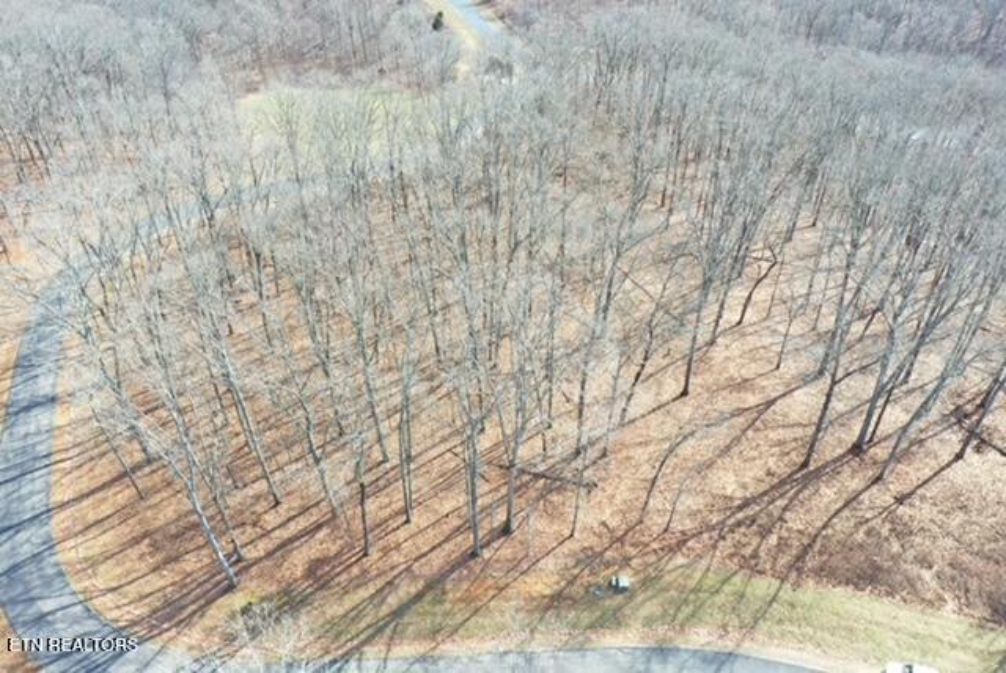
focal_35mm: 28
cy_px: 336
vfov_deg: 46.5
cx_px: 503
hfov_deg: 65.4
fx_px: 783
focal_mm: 10.26
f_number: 4.5
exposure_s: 1/120
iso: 100
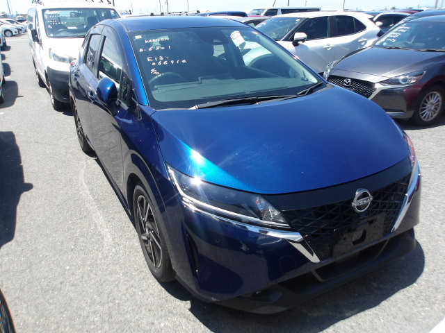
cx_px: 222
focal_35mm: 27
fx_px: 347
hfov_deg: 65.3
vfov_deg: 51.4
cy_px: 166
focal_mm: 4.9
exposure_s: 1/643
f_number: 3
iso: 100
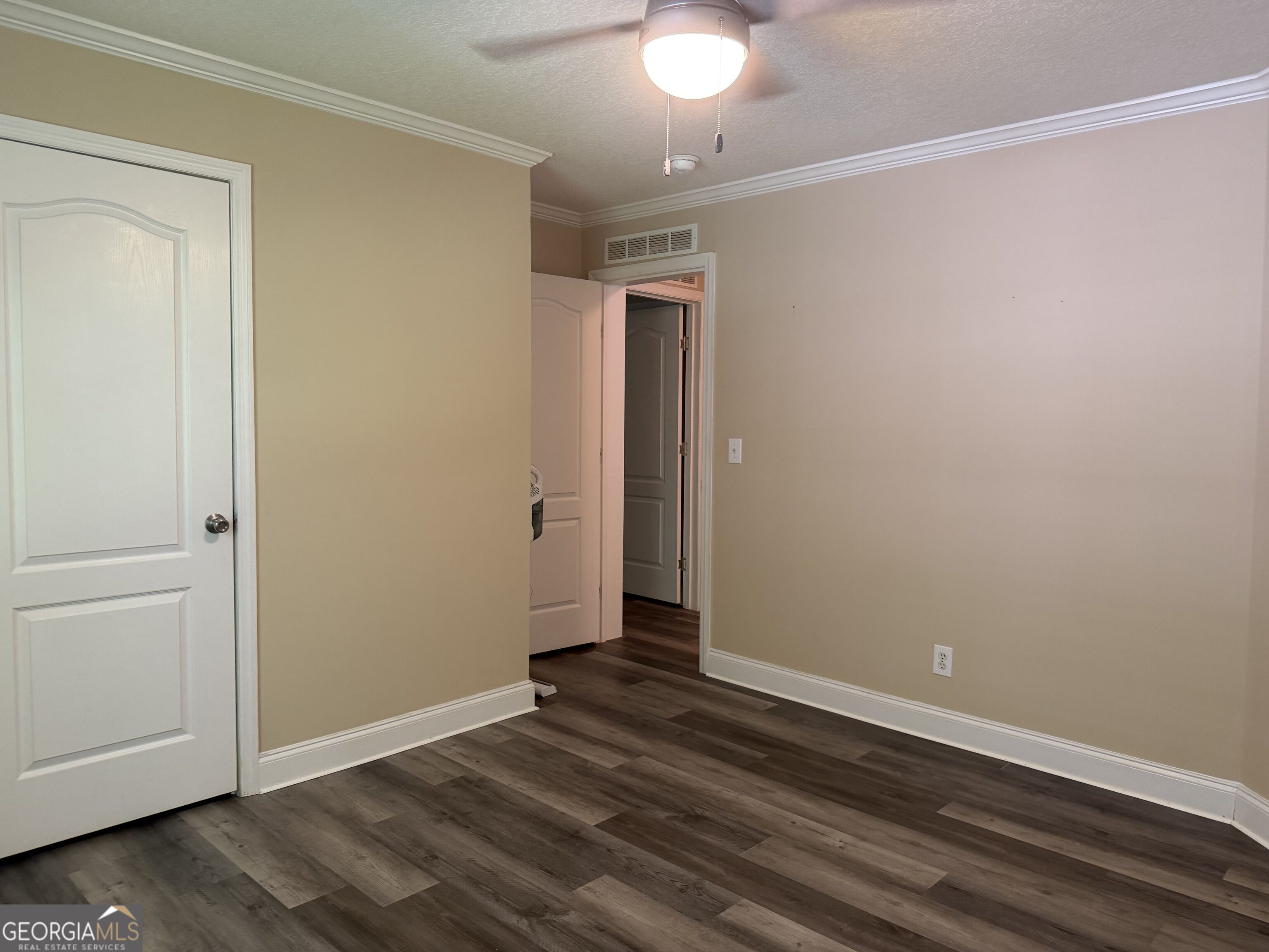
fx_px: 880
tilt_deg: -3.2
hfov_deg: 71.6
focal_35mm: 24
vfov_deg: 56.8
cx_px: 634
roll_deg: -1.6
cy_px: 476
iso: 250
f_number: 1.78
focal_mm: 6.76
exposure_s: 1/60
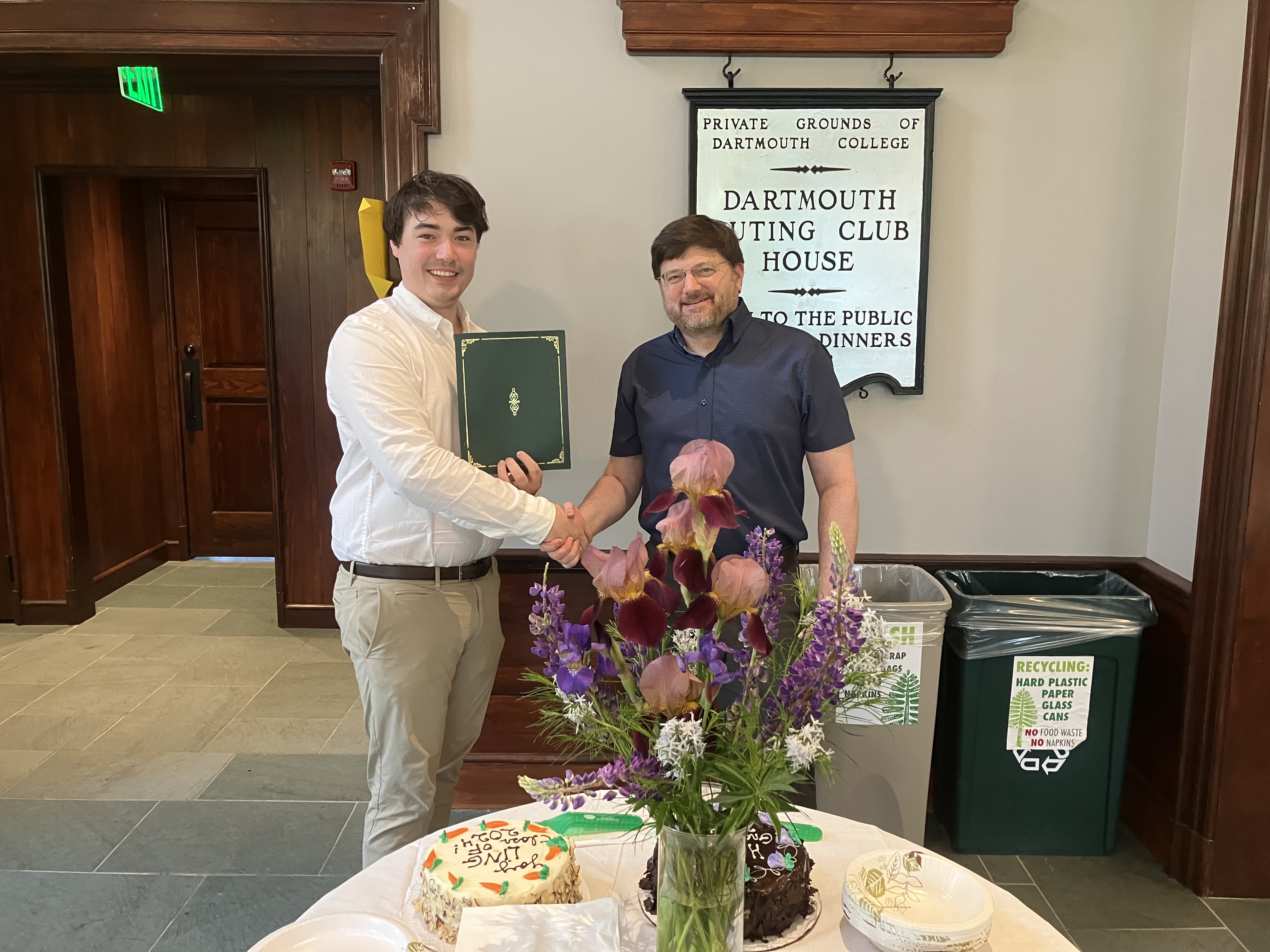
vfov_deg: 49.7
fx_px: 1027
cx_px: 635
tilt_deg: -8.9
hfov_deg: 63.4
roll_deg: -0.1
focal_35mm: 28
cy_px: 476
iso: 200
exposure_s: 1/60
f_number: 1.8
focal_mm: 3.99
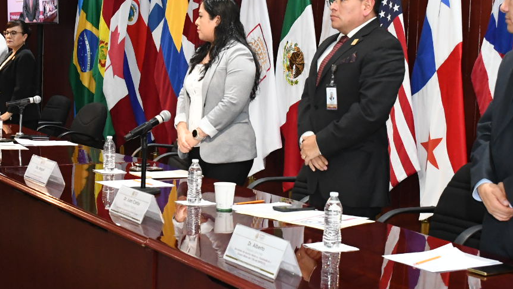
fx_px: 966
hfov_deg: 29.6
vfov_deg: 17.0
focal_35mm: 71
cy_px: 127
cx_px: 187
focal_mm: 24
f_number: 6.3
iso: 4000
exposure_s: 1/125
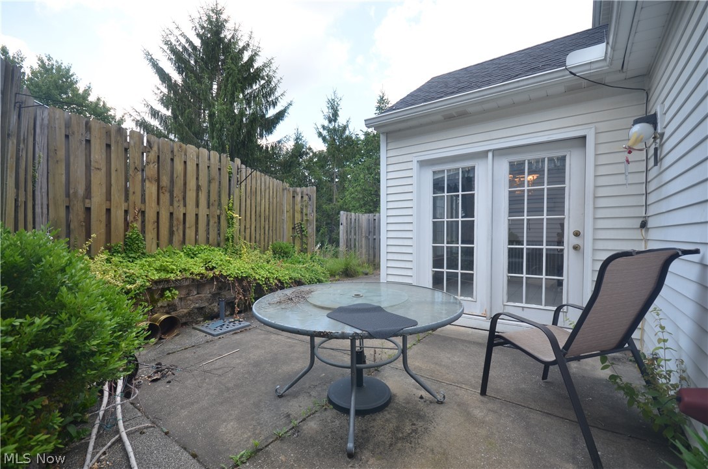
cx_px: 354
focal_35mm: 15
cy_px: 234
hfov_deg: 100.5
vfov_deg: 77.1
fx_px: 294
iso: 200
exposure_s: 1/200
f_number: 7.1
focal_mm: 10
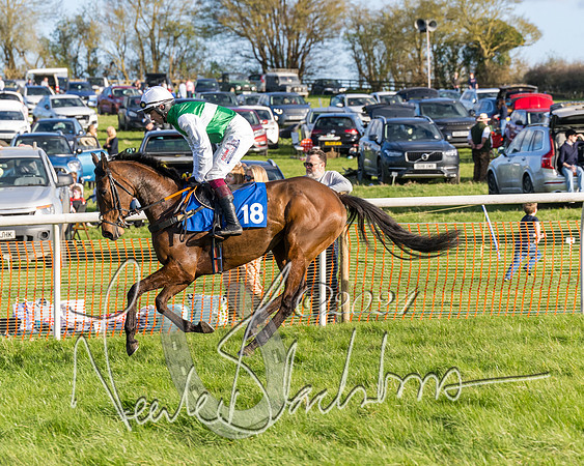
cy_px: 252
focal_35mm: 176
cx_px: 292
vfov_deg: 8.8
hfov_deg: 11.0
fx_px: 3037
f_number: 4
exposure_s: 1/1600
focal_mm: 91
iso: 400
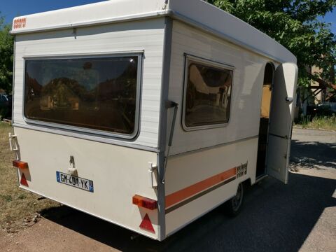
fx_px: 281
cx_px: 168
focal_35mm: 29
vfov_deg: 48.2
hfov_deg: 61.7
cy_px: 126
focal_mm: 5.58
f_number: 1.8
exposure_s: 1/3597
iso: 50
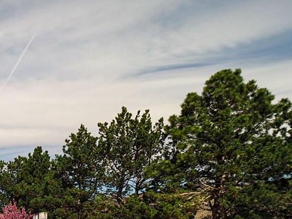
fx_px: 464
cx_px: -183
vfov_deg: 23.6
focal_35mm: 55
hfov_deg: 24.1
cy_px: 280
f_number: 5.6
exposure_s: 1/1250
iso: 200
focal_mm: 8
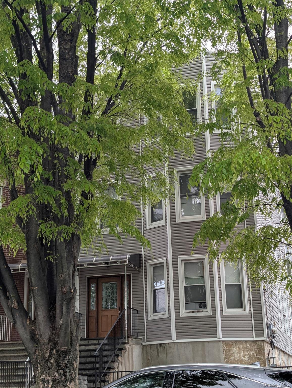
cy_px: 194
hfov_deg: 29.8
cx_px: 146
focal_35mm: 49
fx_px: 550
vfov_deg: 38.9
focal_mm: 6.9
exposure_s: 1/217
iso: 31
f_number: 1.68
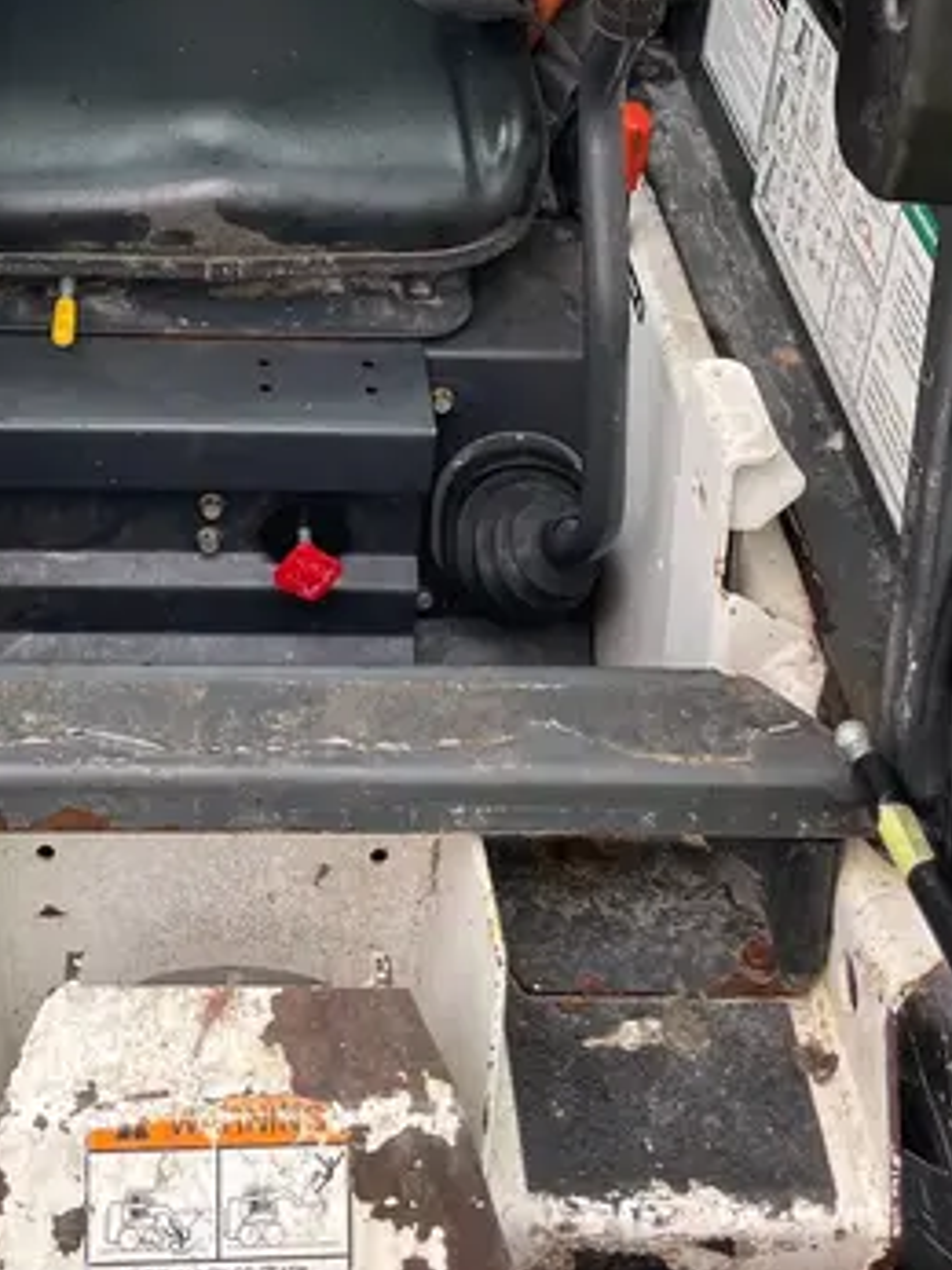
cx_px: 278
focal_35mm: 55
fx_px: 2018
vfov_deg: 32.8
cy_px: 75
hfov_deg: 26.3
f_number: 1.6
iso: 125
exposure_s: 1/98
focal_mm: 4.2
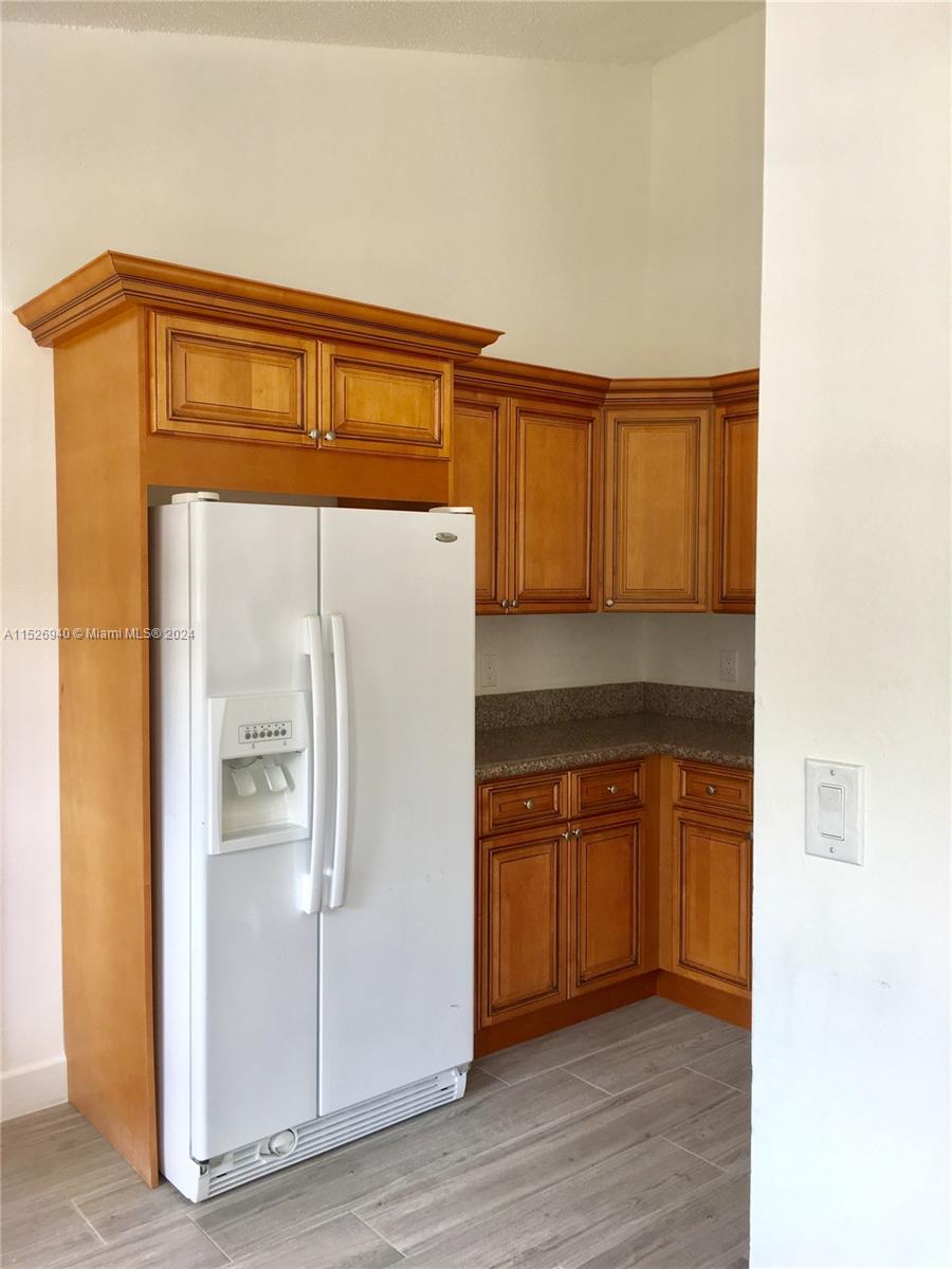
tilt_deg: -1.9
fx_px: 1063
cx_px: 476
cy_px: 634
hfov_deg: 48.2
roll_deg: -0.1
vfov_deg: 61.7
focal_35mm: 29
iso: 32
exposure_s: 1/50
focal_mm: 4.15
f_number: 2.2
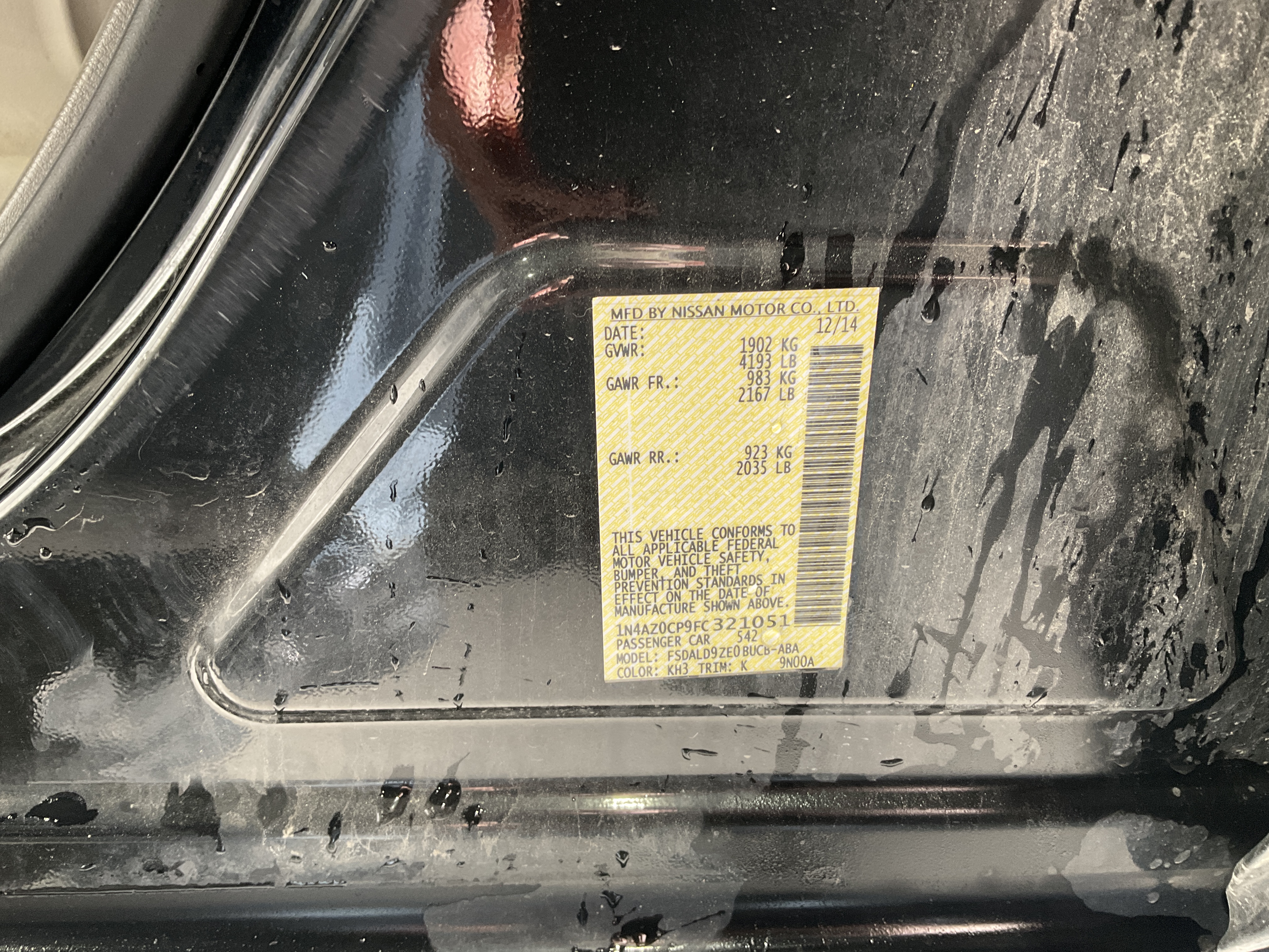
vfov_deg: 48.2
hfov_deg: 61.7
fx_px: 1063
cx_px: 634
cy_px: 476
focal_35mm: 29
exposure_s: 1/90
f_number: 1.8
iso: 64
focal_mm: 3
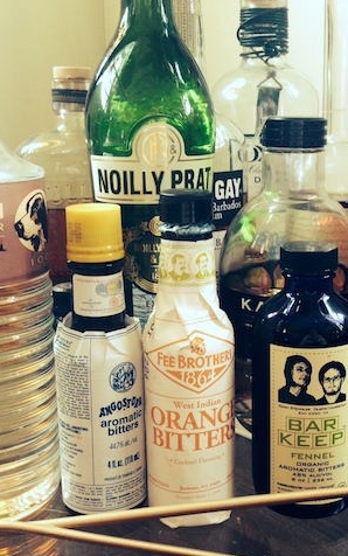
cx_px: 244
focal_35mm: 47
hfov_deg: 27.2
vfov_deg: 42.6
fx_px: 712
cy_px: 278
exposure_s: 1/20
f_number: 2.4
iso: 80
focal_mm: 4.12
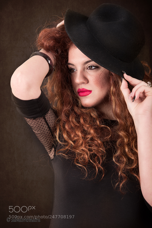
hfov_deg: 10.6
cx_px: 76
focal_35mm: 130
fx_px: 823
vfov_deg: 15.8
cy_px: 114
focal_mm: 130
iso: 64
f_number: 5
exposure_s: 1/250
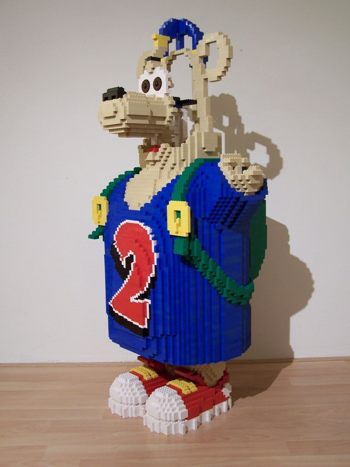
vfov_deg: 49.0
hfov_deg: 37.7
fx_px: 512
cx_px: 175
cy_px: 234
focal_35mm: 38
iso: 80
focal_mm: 6.3
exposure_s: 1/2
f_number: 2.8
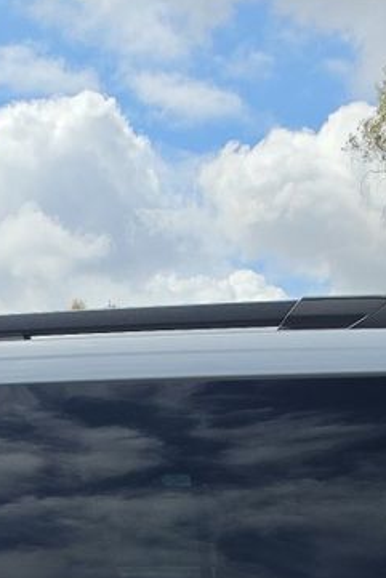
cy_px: 861
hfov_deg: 12.6
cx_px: -69
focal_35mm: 106
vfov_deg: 17.4
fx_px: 1703
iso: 46
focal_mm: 6.5
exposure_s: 1/7940
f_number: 1.4
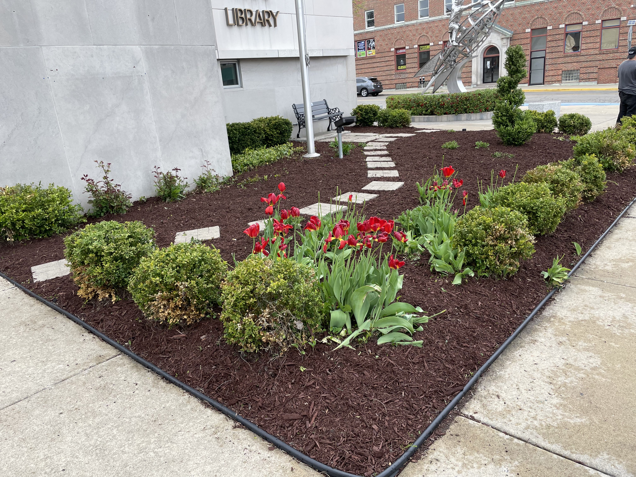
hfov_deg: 67.3
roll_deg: +6.0
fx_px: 478
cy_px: 238
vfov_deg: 53.1
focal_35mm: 26
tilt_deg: -17.3
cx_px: 318
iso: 32
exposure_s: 1/378
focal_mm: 4.2
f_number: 1.6
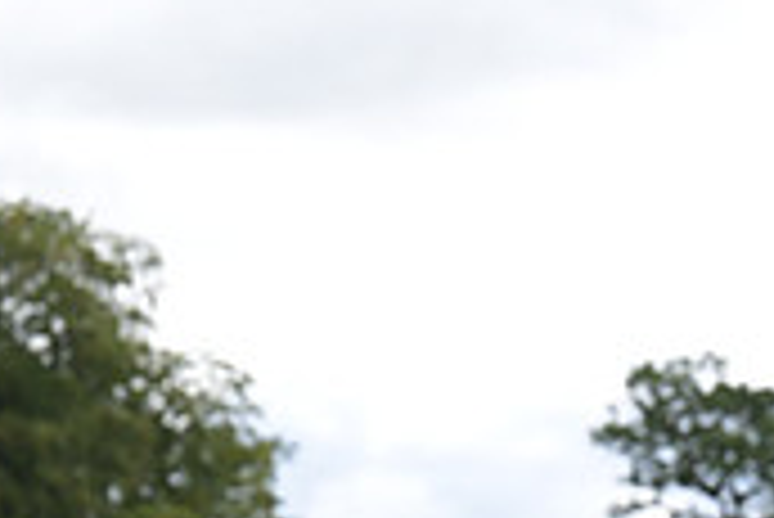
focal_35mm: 350
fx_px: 7531
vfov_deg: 3.9
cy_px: 448
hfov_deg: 5.8
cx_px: 1274
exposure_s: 1/1250
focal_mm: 104
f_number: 5.6
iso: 560
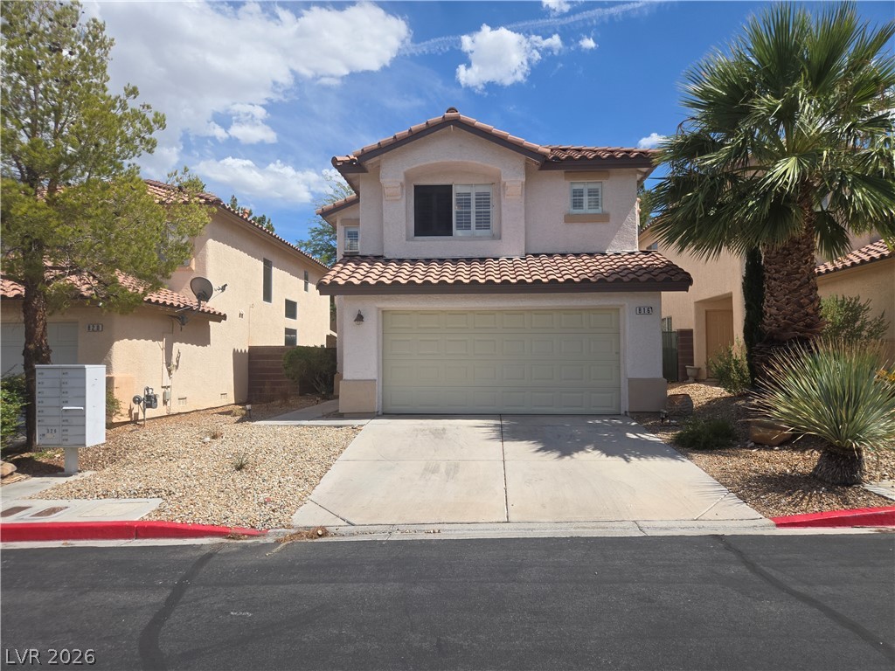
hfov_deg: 73.9
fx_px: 595
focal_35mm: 23
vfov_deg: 58.9
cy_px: 336
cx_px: 448
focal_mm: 5.4
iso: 25
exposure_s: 1/2417
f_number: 1.8
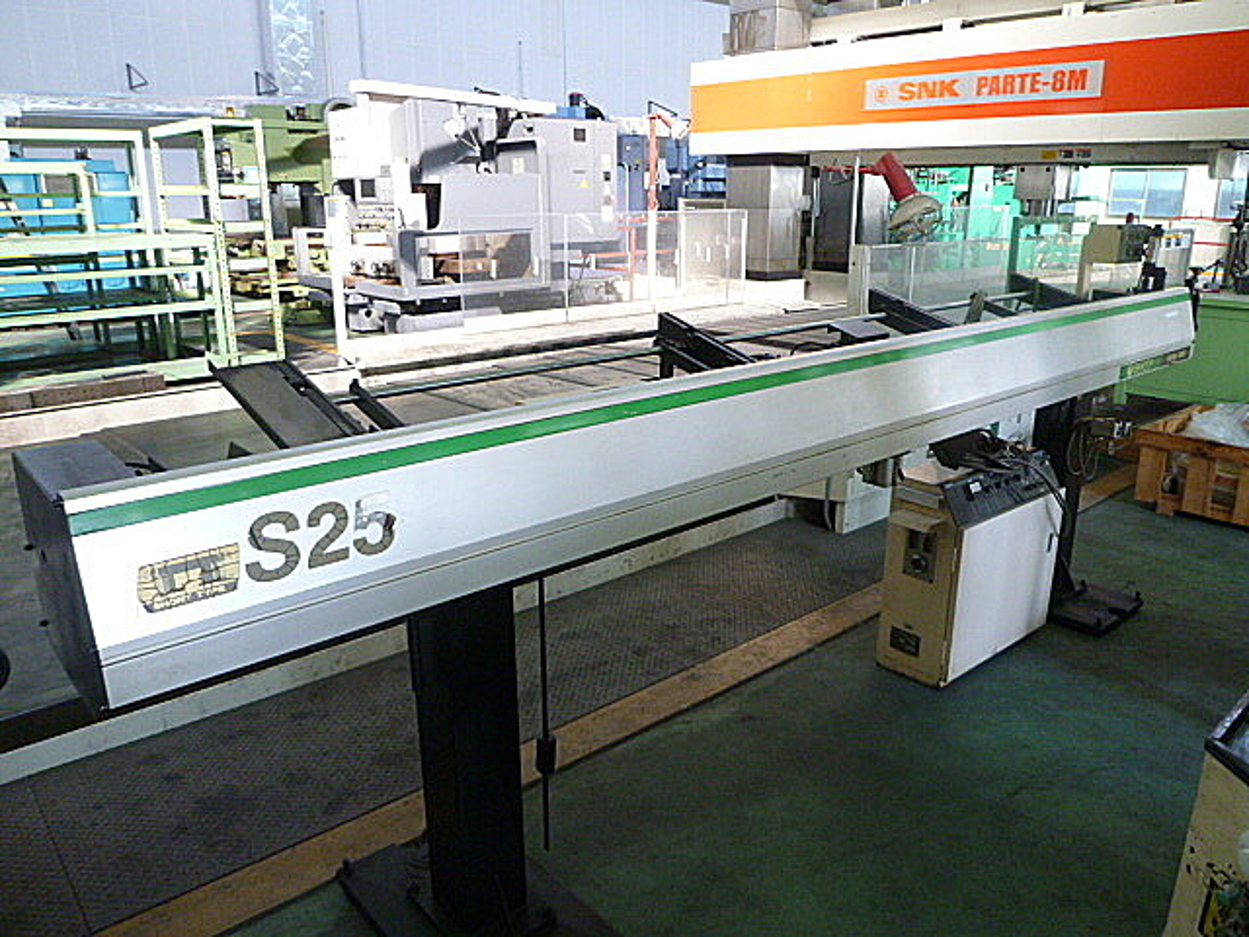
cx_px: 624
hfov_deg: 69.4
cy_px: 468
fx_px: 902
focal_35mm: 25
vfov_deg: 54.9
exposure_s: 1/30
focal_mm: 4.5
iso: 320
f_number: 2.8
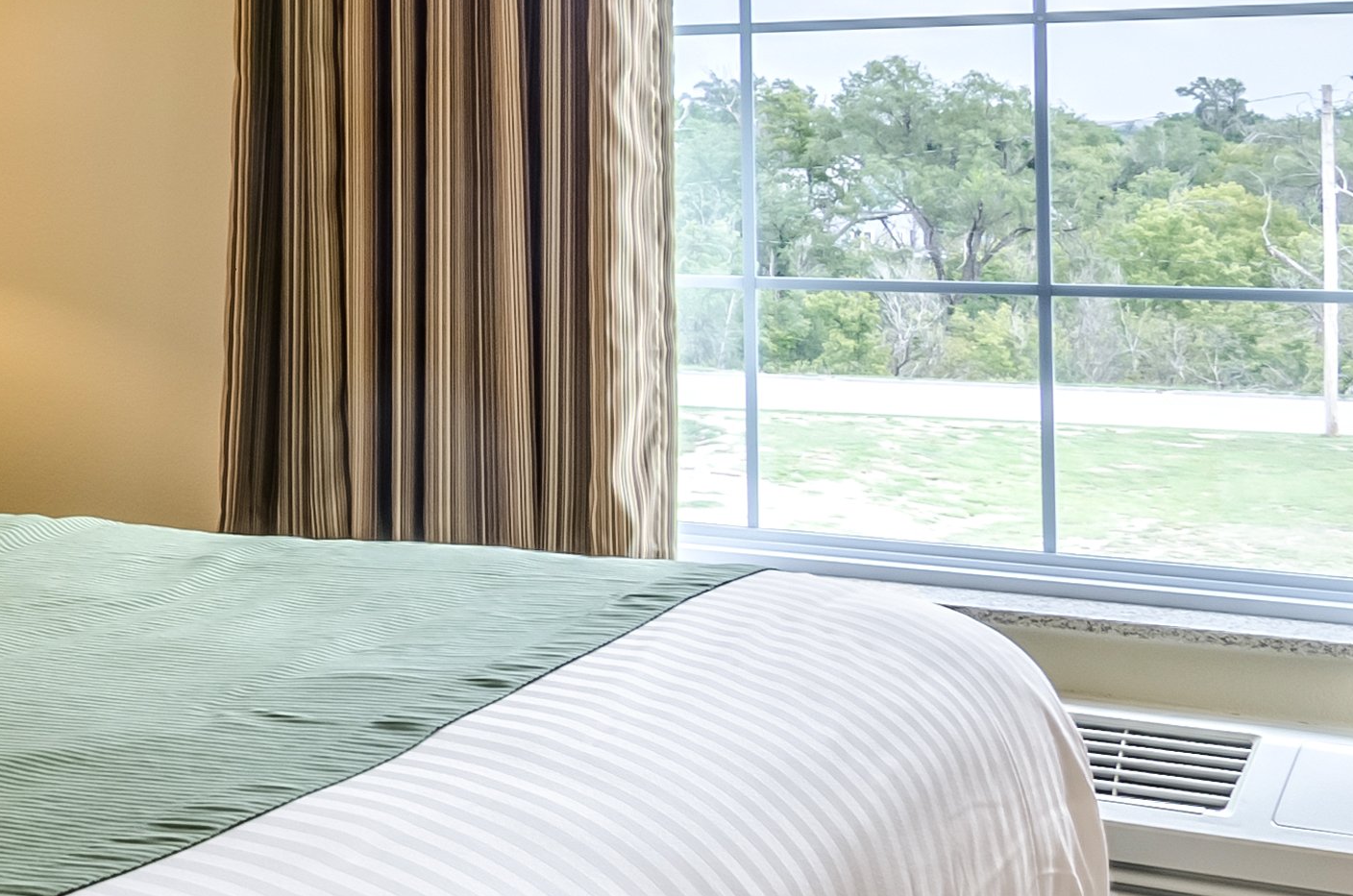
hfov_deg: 23.8
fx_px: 2363
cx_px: -775
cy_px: 83
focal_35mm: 63
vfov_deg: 21.0
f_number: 8
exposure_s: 1/250
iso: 320
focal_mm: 12
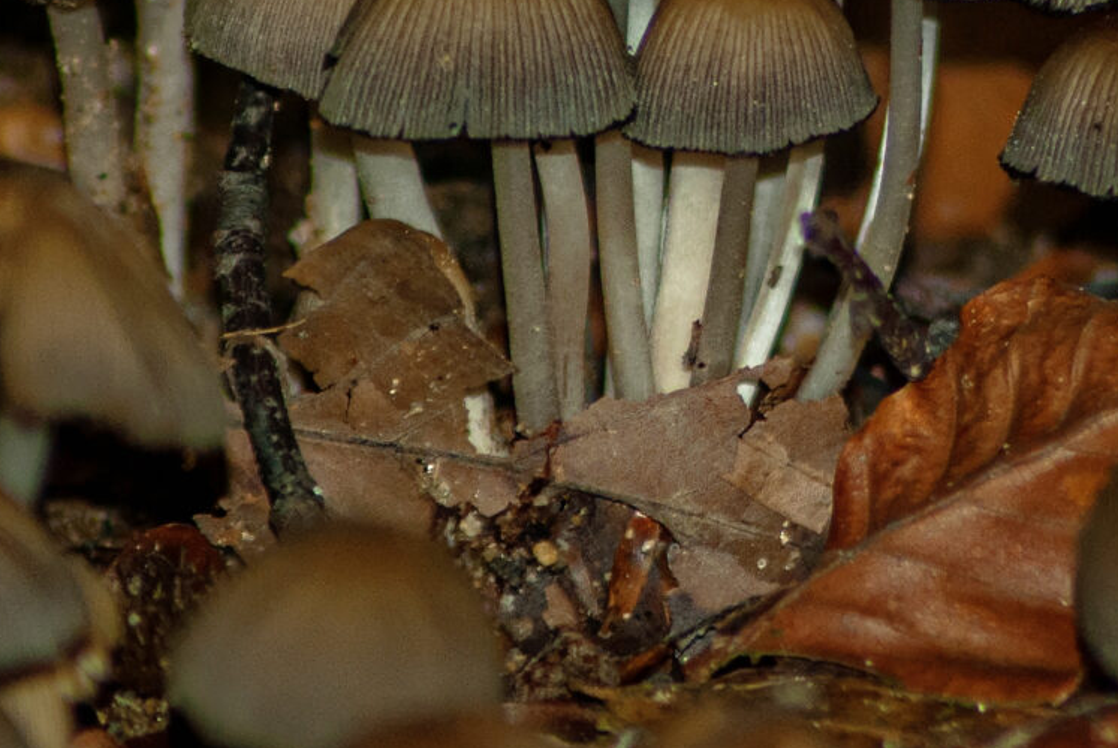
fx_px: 29559
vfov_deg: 1.5
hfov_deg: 2.2
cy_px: 136
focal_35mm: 951
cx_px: 852
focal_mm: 185
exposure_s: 1/60
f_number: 4.5
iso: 200
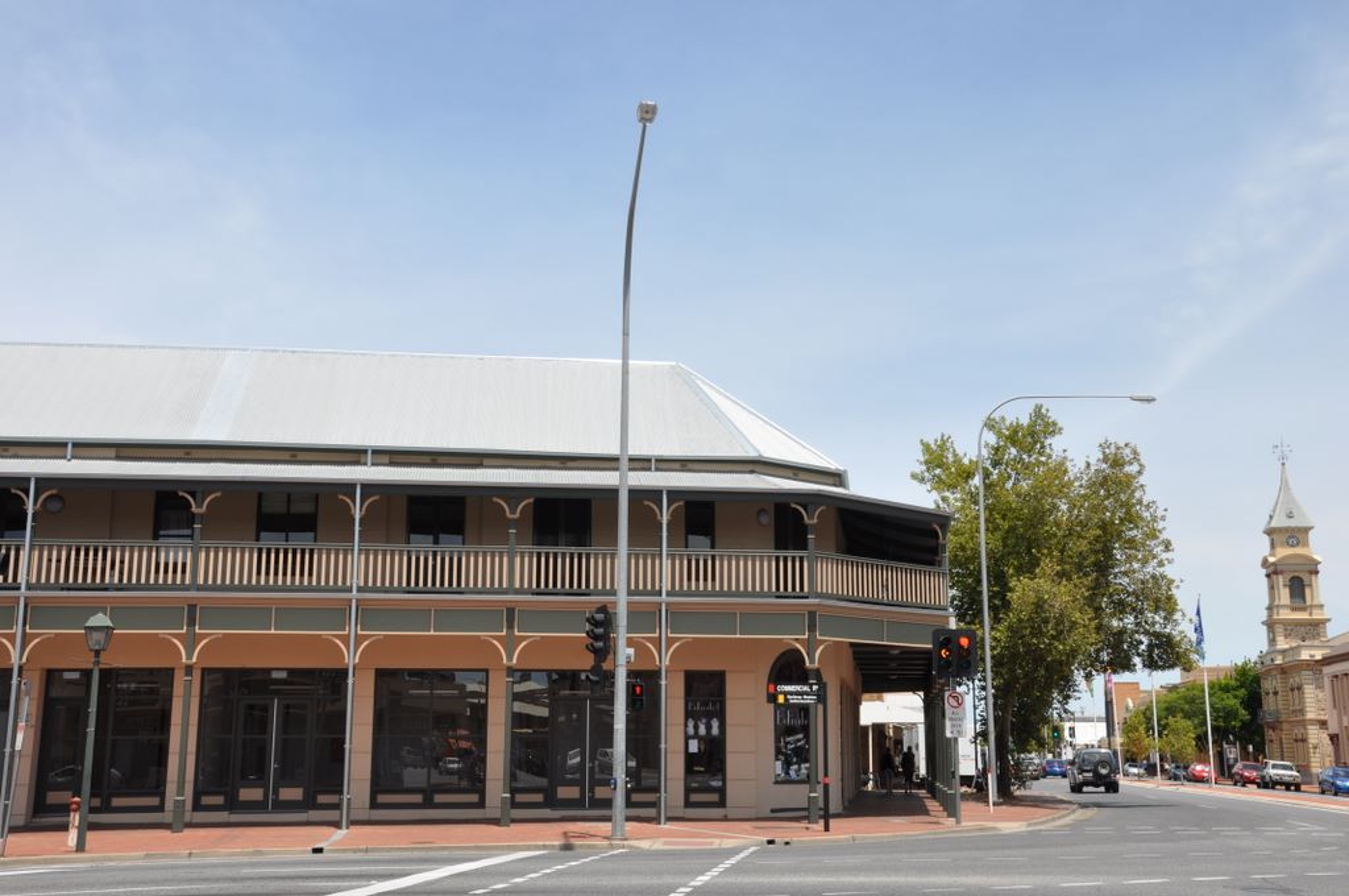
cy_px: 448
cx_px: 674
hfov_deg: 46.5
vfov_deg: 31.8
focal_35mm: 42
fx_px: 1572
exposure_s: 1/160
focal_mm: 28
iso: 200
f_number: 13
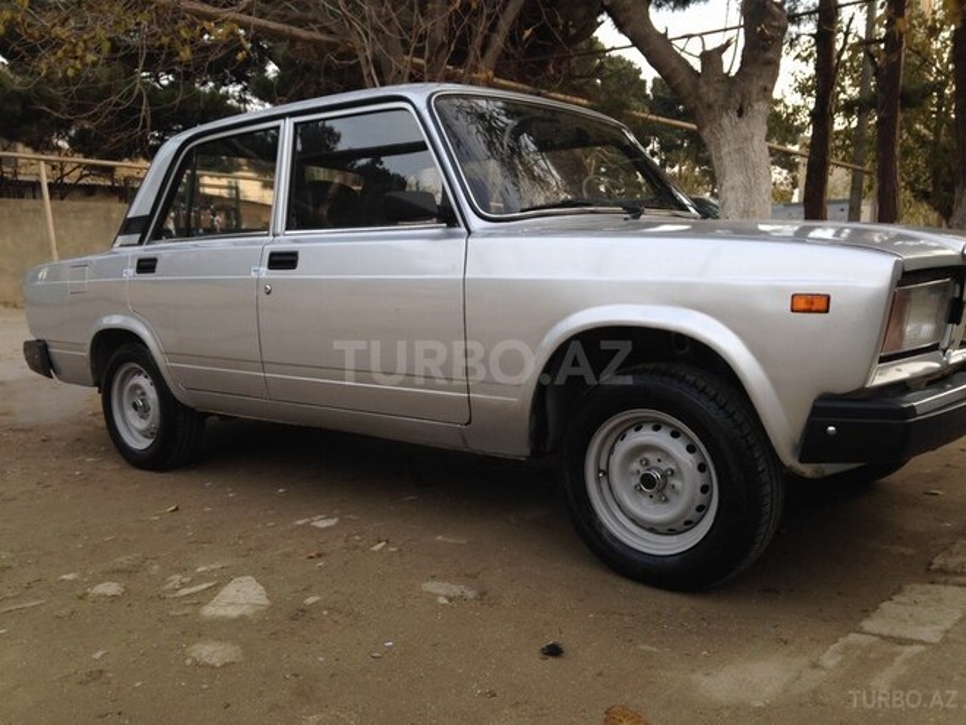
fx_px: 921
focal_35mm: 33
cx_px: 483
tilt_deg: -7.3
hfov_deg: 55.4
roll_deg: -0.1
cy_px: 362
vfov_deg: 42.9
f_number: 2.4
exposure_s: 1/120
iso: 50
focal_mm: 4.12
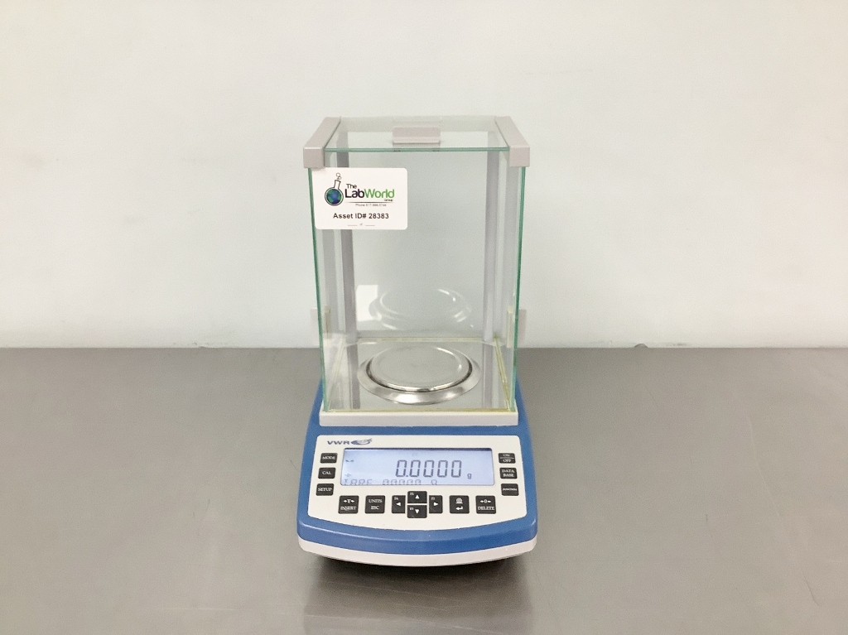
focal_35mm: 31
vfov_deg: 45.4
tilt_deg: -25.2
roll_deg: -0.3
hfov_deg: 58.4
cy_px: 318
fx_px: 759
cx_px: 424
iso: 160
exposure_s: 1/60
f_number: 2.4
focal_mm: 3.3
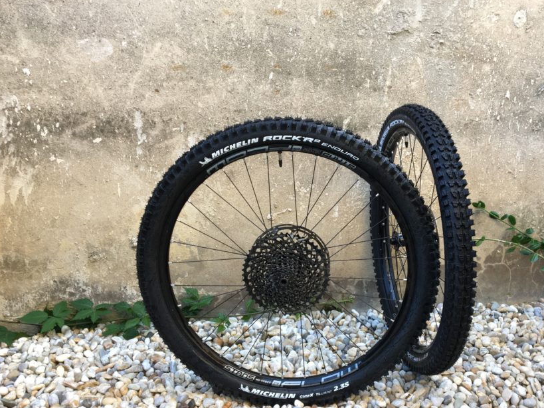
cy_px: 240
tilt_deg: -16.5
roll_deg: -0.2
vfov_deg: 40.5
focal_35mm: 35
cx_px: 313
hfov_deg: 52.4
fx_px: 550
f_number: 2.2
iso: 40
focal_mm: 4.15
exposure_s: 1/100
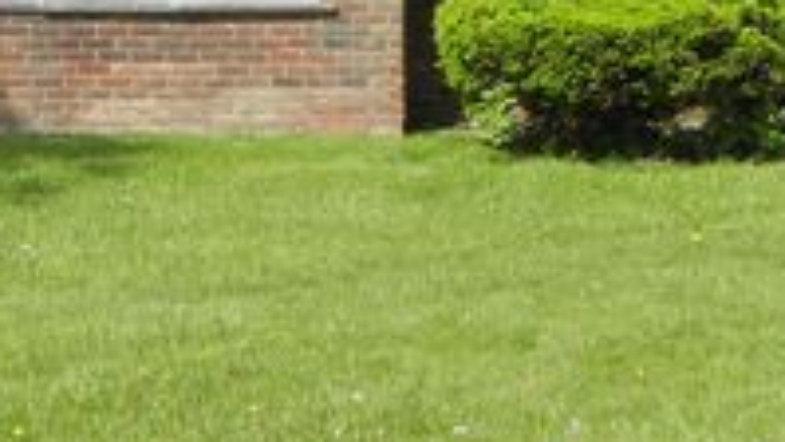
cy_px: -278
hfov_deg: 20.0
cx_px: 367
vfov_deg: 10.8
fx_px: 2228
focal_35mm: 107
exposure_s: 1/282
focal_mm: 7.1
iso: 160
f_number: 7.4
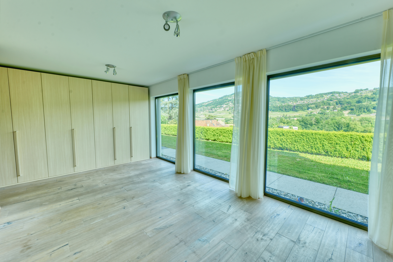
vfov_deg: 81.2
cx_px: 196
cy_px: 131
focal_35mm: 14
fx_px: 153
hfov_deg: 104.2
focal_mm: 14
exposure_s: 1/20
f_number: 18
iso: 320
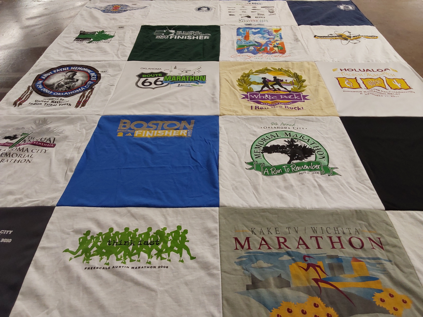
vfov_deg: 49.7
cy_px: 158
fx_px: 342
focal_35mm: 28
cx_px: 212
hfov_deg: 63.4
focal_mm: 2.91
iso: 64
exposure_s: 1/60
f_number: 1.9
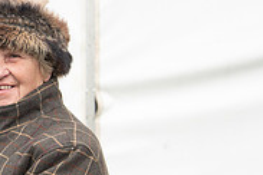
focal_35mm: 165
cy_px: 59
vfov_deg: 8.3
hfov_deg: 11.8
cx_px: -152
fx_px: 1205
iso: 400
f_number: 5
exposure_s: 1/400
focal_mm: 52
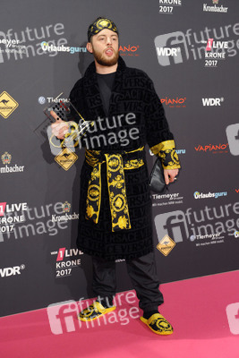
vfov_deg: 38.2
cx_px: 120
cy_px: 179
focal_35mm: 52
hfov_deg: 26.0
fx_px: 517
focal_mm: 52
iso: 2500
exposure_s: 1/160
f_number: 7.1
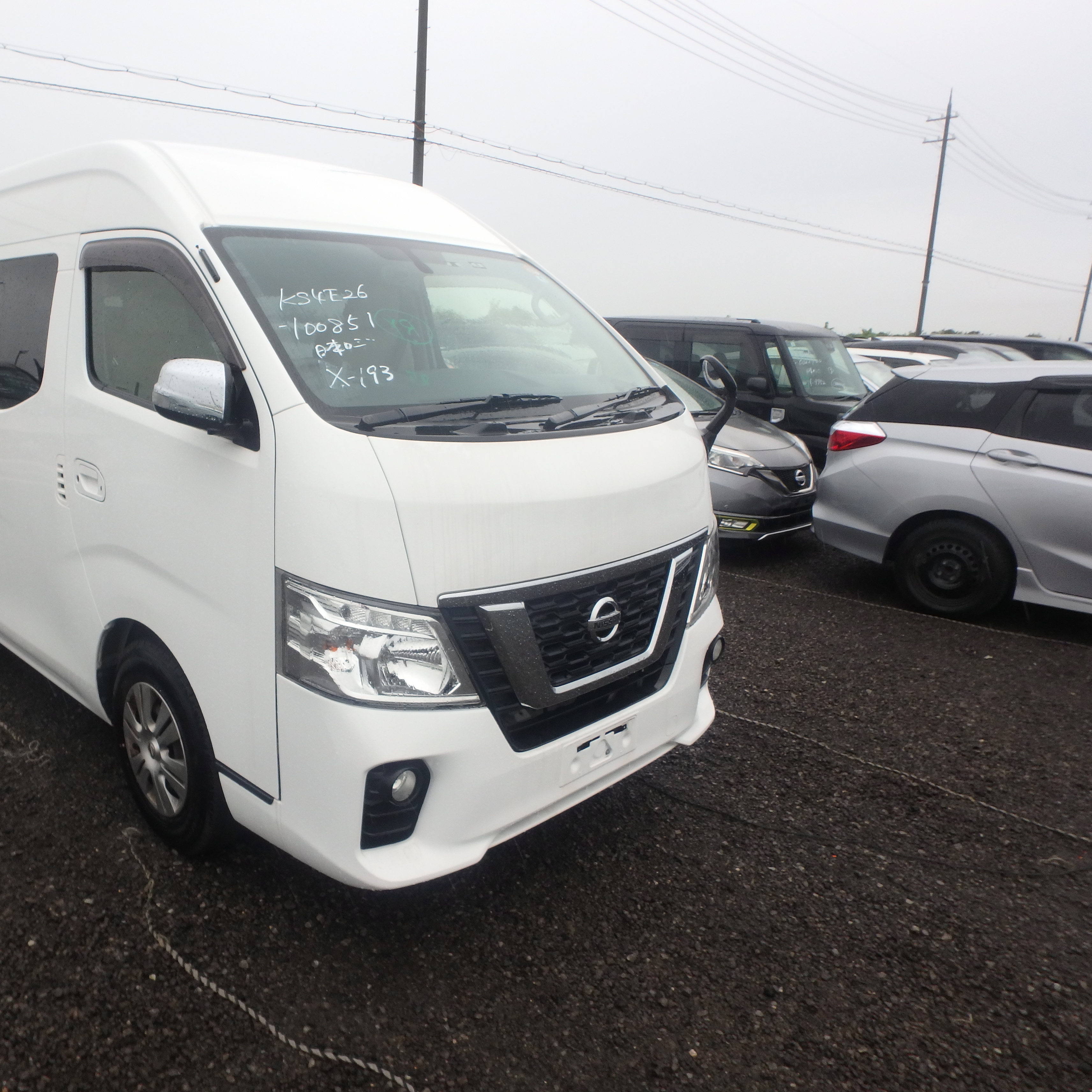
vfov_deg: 62.9
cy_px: 544
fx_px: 892
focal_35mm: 25
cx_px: 383
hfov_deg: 61.7
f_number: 3.5
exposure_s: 1/200
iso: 125
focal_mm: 3.7
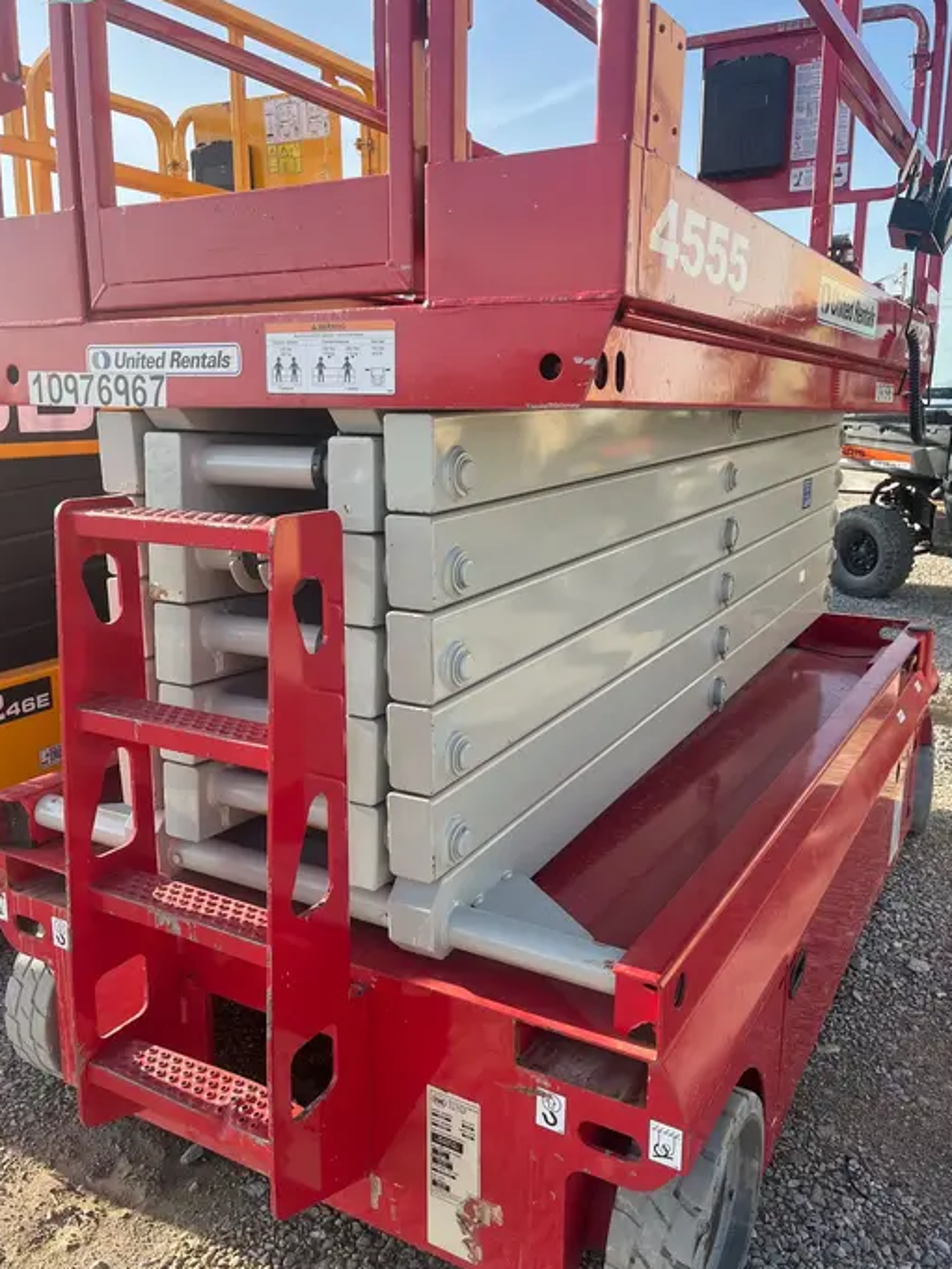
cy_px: 636
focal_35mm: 28
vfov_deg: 63.4
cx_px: 473
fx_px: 1026
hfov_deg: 49.8
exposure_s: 1/1018
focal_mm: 5.1
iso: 50
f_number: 1.6
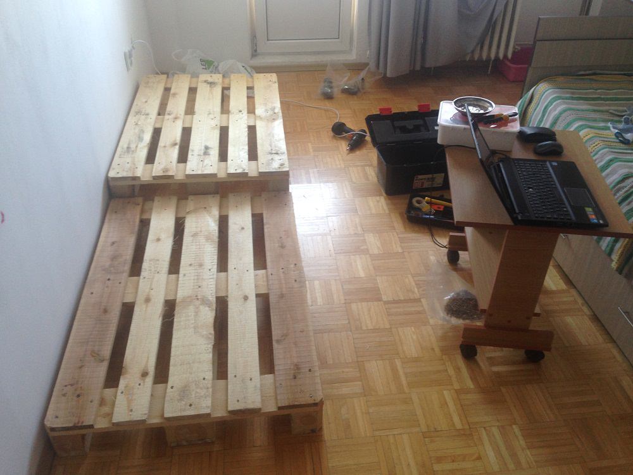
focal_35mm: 33
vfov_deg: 42.9
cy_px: 238
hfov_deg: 55.4
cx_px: 316
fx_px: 603
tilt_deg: -34.7
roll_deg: +0.2
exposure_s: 1/24
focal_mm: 4.12
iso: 50
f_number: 2.4
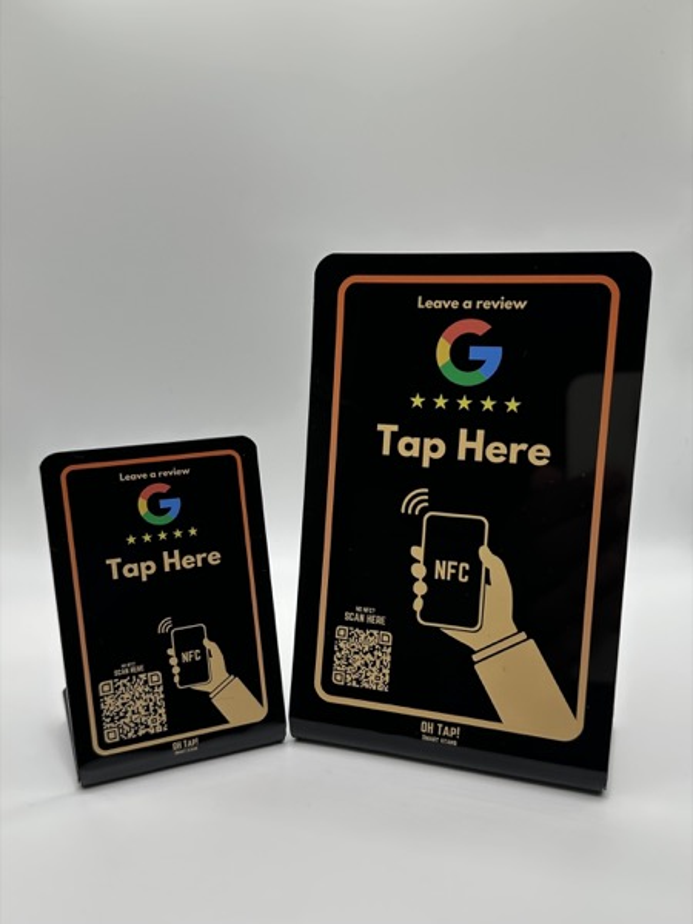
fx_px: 641
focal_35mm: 24
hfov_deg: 56.8
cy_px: 462
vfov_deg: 71.6
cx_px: 346
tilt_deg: -17.2
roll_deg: -0.4
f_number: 1.78
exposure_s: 1/125
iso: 64
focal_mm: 6.86
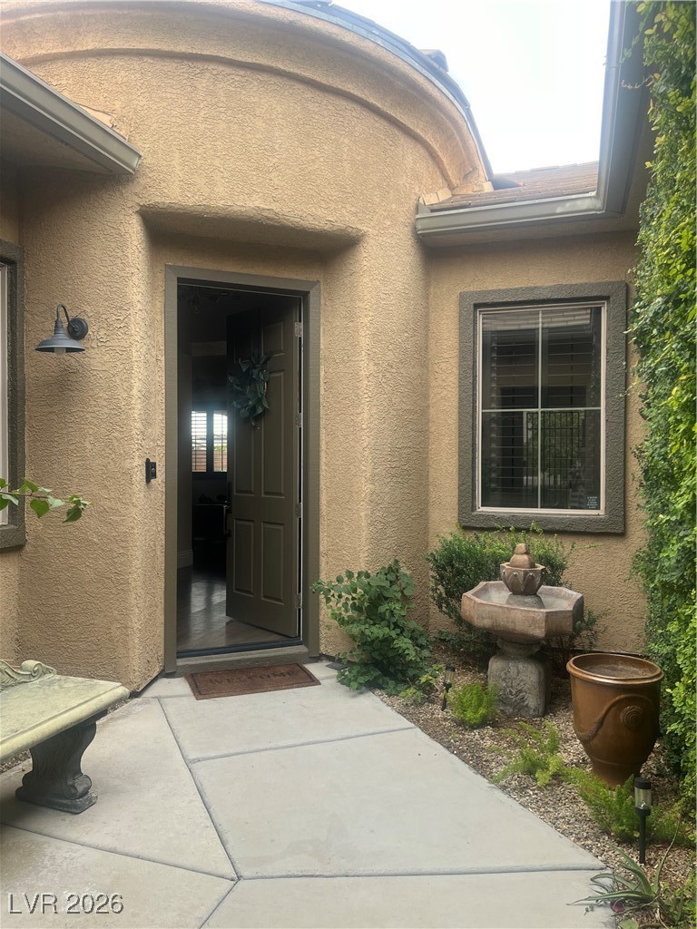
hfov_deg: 53.1
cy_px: 464
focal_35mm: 26
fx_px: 698
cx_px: 348
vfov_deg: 67.3
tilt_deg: -0.7
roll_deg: +0.6
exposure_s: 1/142
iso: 32
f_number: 1.6
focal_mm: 5.1
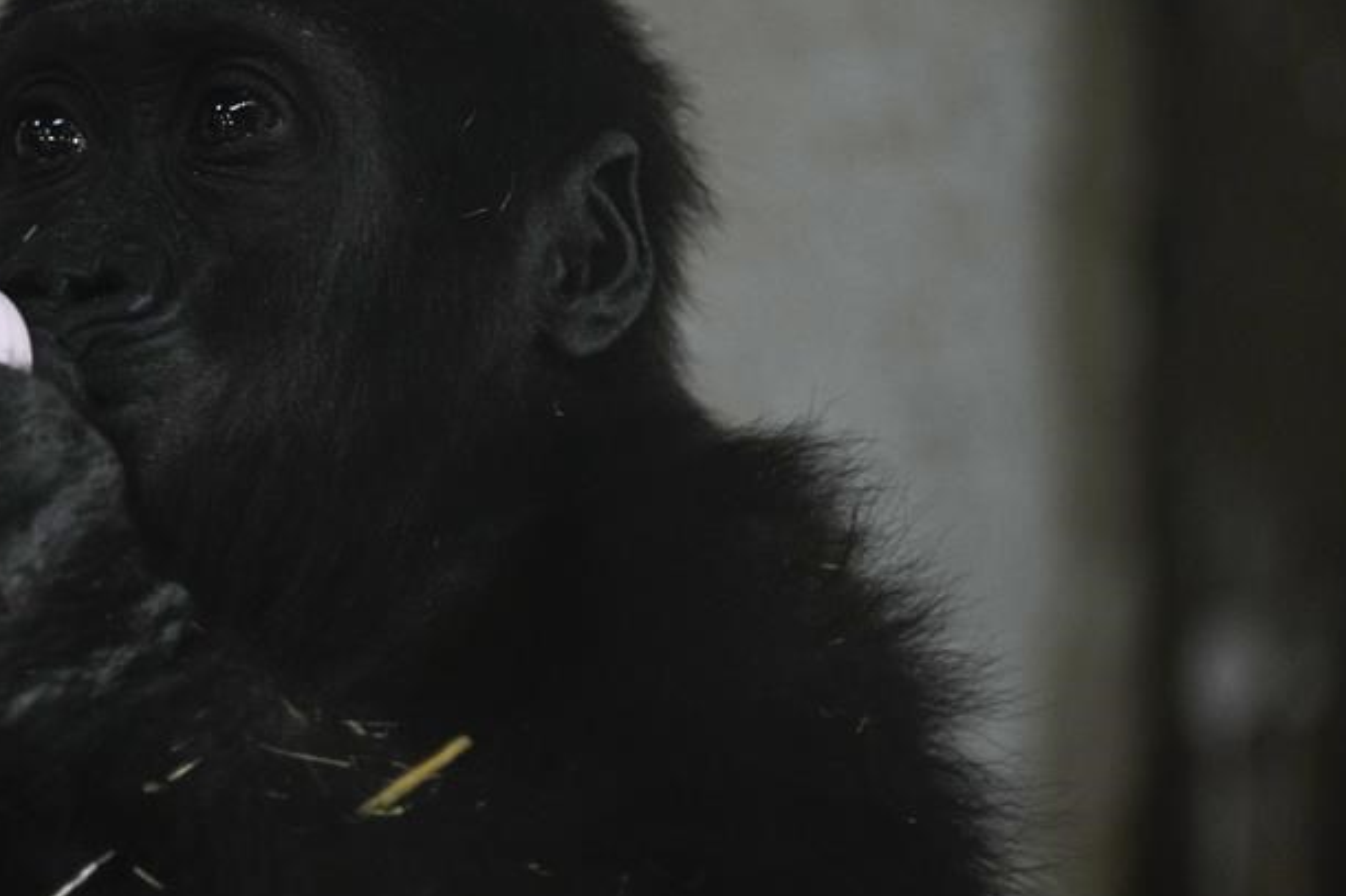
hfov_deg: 5.1
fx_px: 15100
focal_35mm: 404
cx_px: 247
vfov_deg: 3.4
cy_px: 413
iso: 1000
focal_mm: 161
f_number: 2.8
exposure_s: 1/80
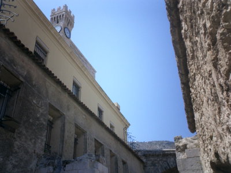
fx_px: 247
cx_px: 116
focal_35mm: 37
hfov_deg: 50.1
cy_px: 86
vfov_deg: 38.7
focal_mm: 5.6
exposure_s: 1/1000
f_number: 3.5
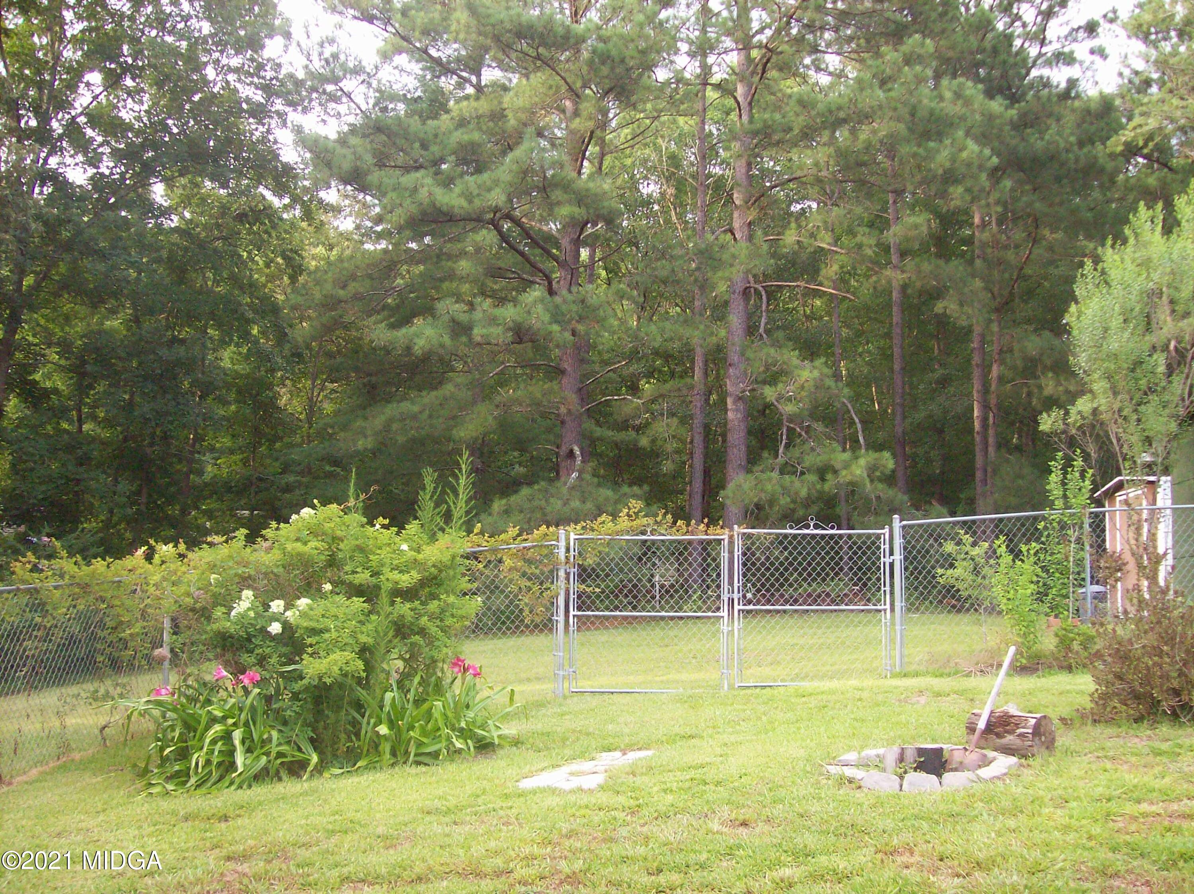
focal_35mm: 36
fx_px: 1241
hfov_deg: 51.4
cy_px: 447
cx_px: 597
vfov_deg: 39.6
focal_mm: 6
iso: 140
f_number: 2.7
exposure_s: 1/109
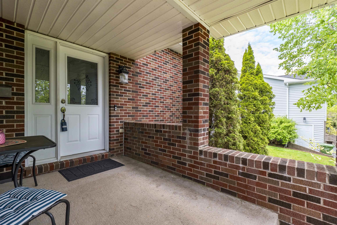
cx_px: 168
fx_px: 140
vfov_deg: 77.3
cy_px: 112
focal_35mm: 15
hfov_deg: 100.4
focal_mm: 10
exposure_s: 1/320
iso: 400
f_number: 5.6
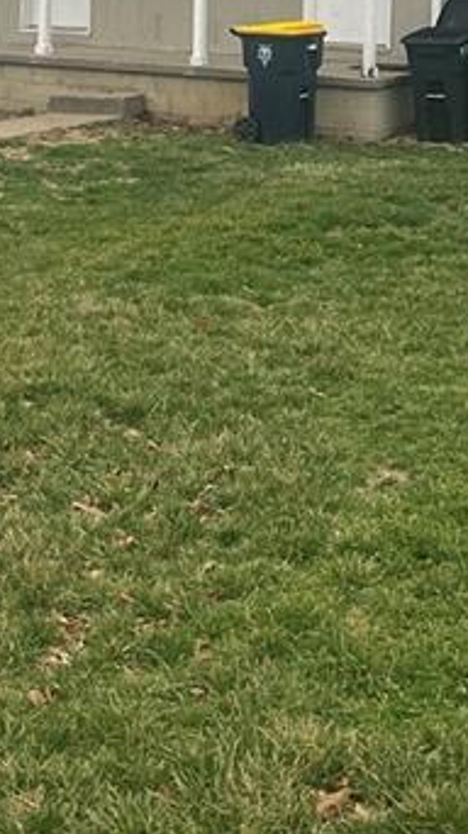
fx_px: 1569
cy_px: -34
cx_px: 300
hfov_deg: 16.9
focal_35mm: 71
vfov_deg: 27.7
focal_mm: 3
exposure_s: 1/1412
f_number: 1.8
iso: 25
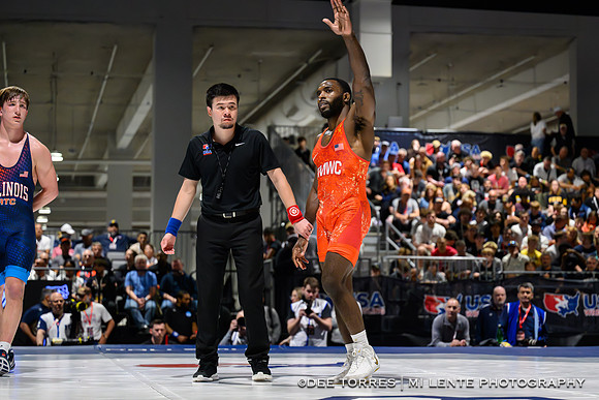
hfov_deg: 25.6
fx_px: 1316
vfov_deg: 17.3
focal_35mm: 79
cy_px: 219
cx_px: 333
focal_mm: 70
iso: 10000
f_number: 2.8
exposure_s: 1/800
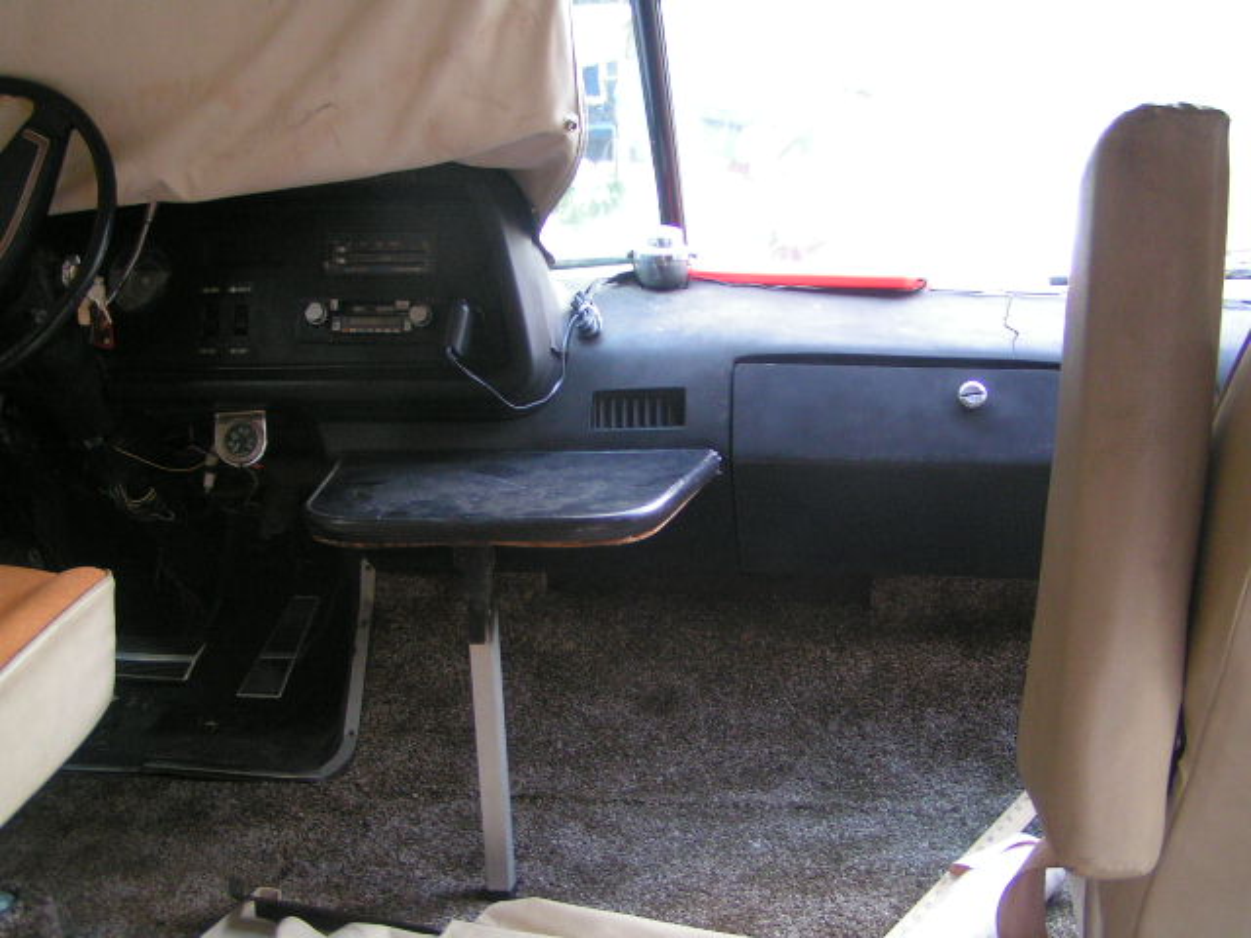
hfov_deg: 49.0
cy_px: 469
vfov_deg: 37.7
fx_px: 1373
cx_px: 626
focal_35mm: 38
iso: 160
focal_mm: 5.8
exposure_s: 1/40
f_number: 2.8
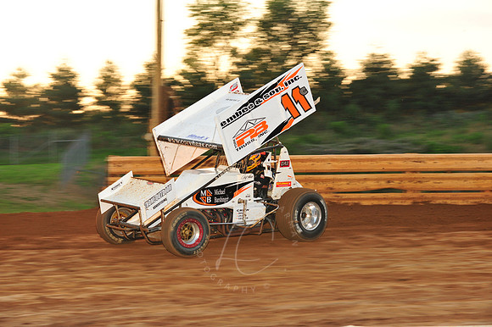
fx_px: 1530
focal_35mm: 112
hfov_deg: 18.3
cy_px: 164
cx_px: 246
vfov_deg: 12.2
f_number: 7.1
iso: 800
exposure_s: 1/320
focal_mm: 112
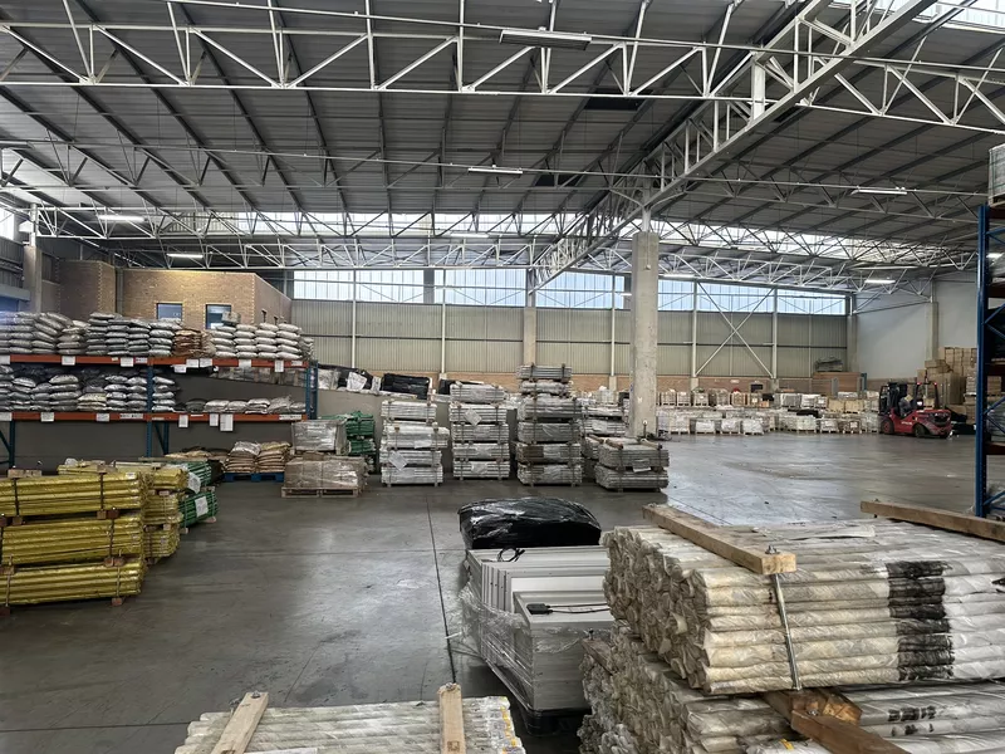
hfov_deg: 71.6
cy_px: 377
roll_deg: -1.7
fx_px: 697
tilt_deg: -0.2
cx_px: 502
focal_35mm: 24
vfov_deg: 56.8
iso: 160
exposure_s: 1/121
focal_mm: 6.86
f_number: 1.78
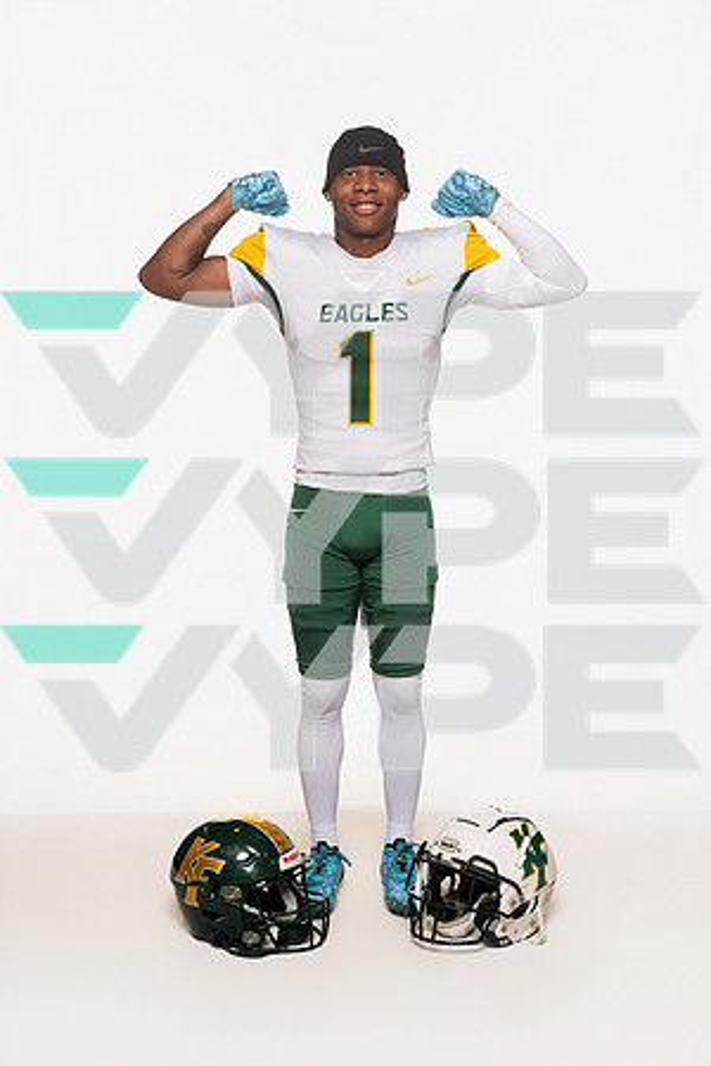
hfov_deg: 24.2
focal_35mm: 56
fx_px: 1659
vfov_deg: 35.6
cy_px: 533
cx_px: 356
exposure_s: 1/320
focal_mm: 56
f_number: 7.1
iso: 800
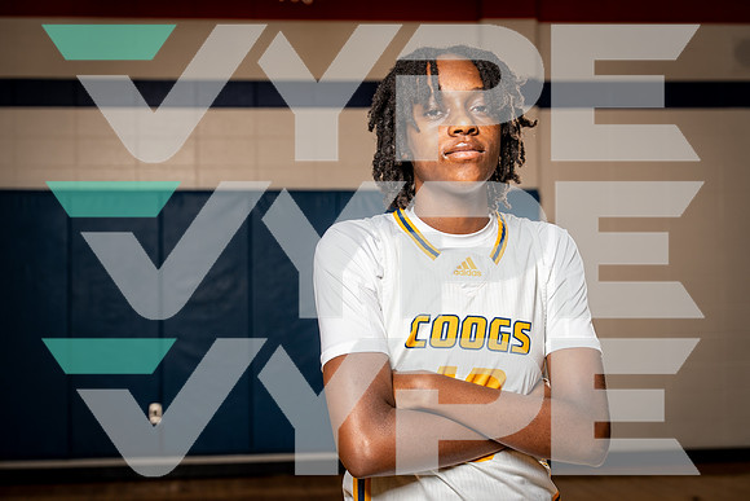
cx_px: 375
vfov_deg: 19.5
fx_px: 1459
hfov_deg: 28.8
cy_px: 250
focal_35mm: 70
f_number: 5.6
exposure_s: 1/250
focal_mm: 70
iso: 125
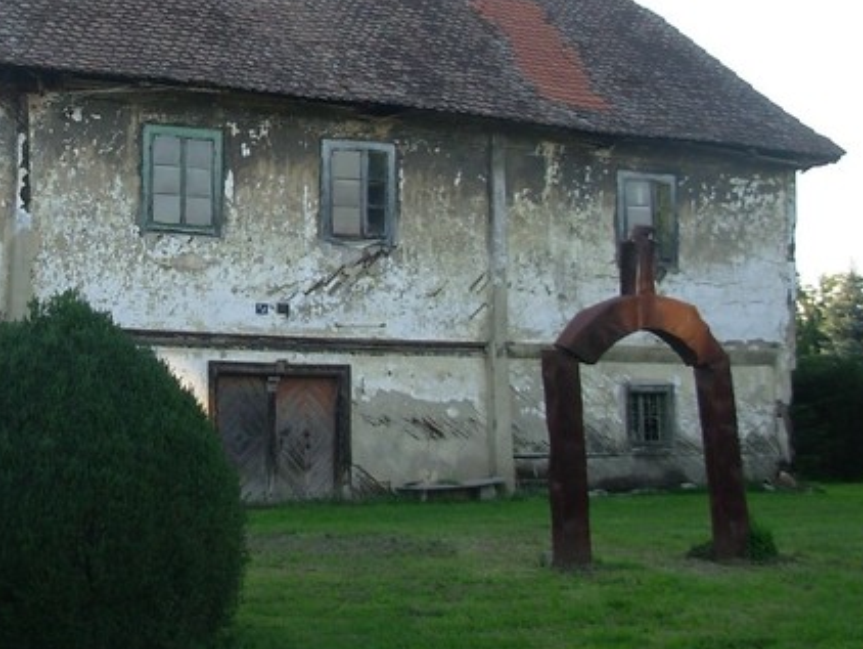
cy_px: 164
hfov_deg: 28.7
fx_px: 1646
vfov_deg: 22.1
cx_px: 171
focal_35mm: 66
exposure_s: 1/166
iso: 50
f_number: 2.9
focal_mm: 6.3
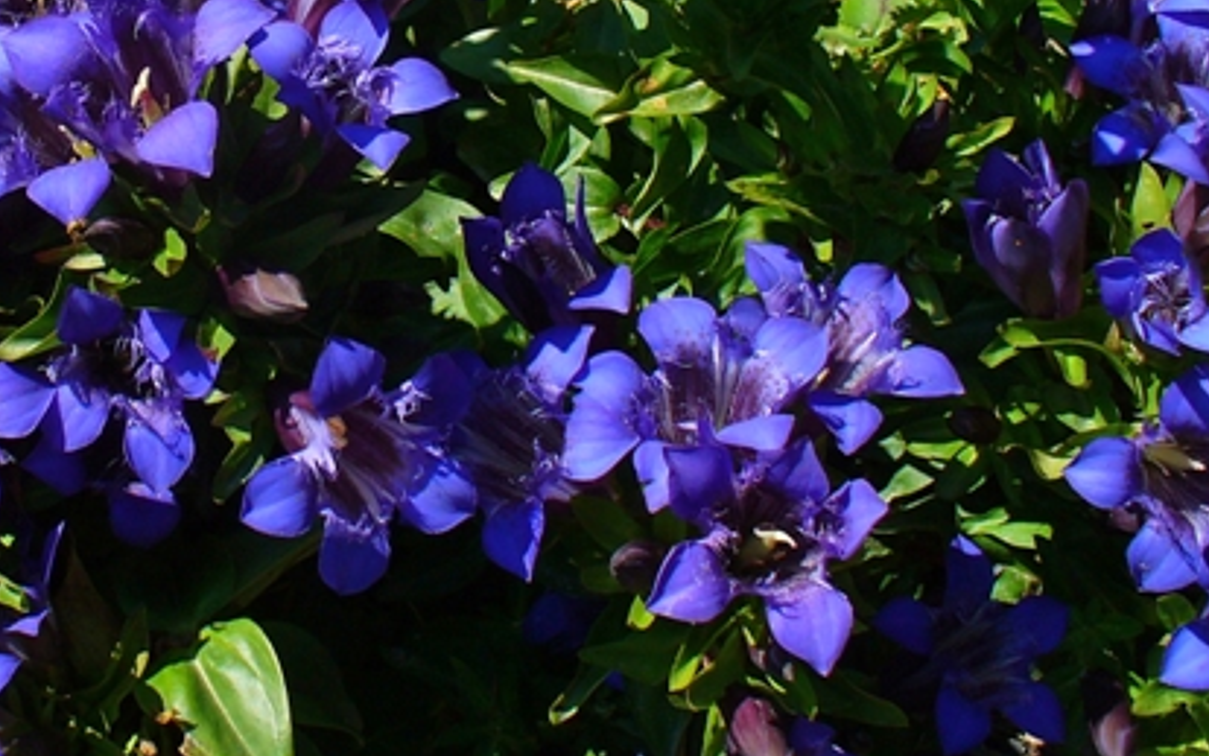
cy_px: 109
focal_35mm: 71
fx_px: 2340
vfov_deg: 18.1
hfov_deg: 28.4
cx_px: 269
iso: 64
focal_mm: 6.1
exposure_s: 1/250
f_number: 5.6
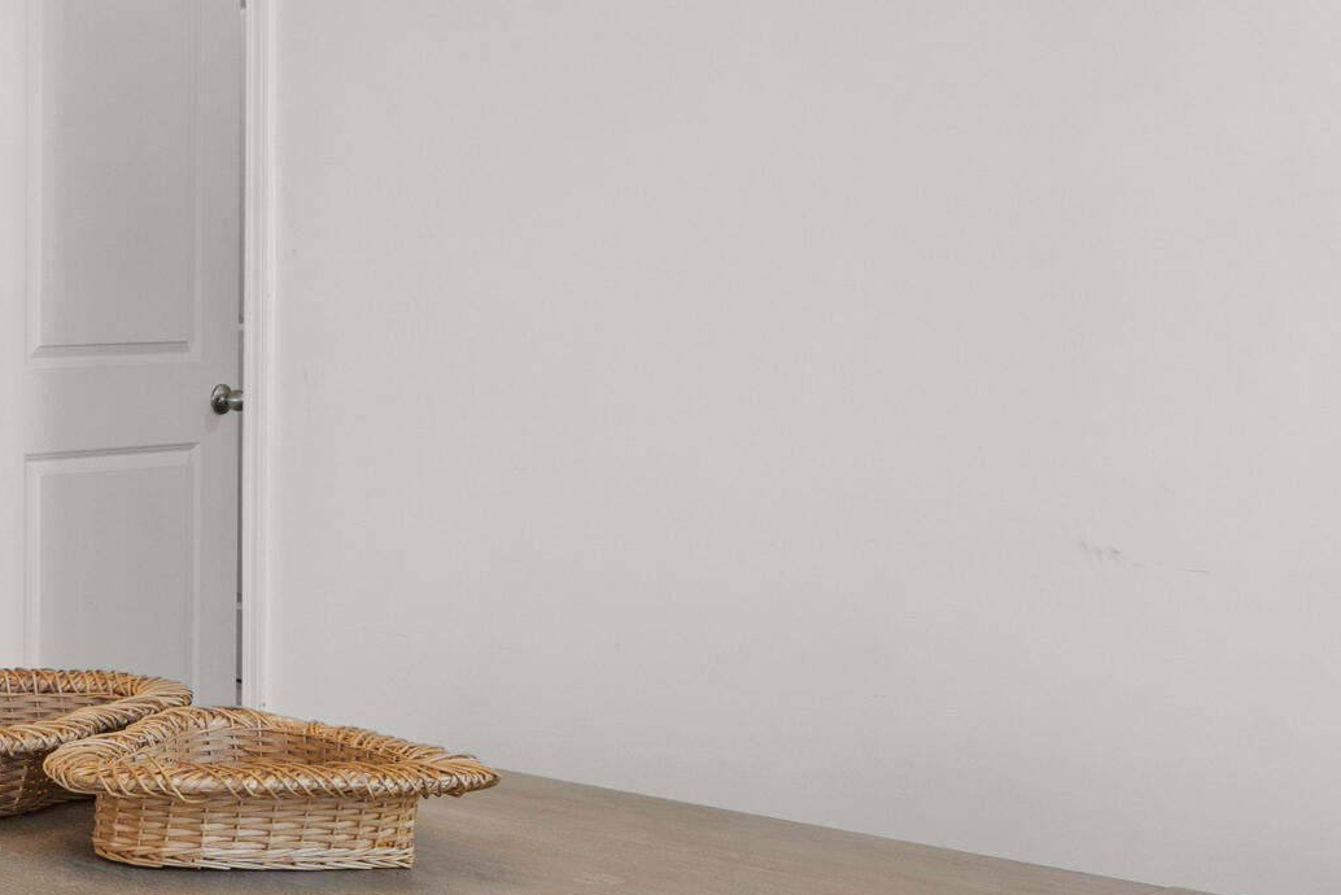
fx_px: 2161
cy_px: 311
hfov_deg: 31.1
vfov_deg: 23.3
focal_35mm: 58
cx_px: -96
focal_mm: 20
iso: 250
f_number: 8
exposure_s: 1/2
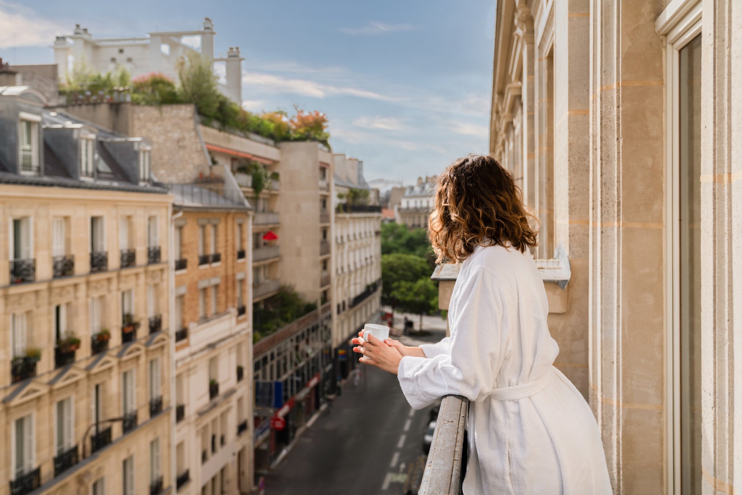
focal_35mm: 38
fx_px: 783
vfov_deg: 35.1
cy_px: 248
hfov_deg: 50.7
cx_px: 371
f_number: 4
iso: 100
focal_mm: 38
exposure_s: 1/1250
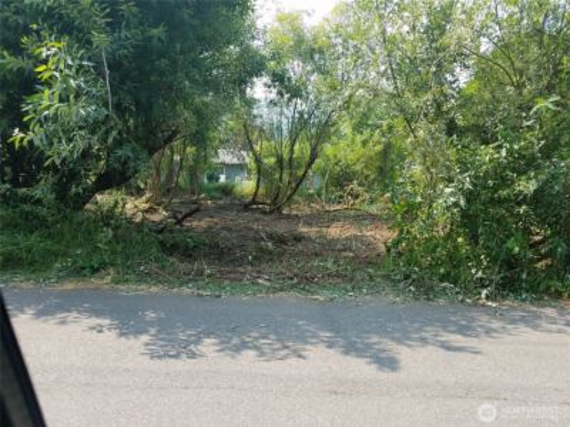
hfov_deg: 67.3
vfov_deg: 53.1
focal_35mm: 26
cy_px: 214
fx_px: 428
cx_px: 285
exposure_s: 1/664
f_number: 1.7
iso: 50
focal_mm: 4.2
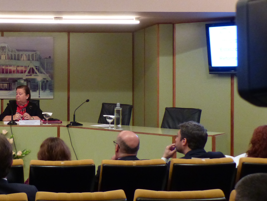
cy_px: 72
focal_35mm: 66
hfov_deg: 28.5
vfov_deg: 22.2
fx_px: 509
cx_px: 38
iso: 400
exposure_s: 1/40
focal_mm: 5.4
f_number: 2.8
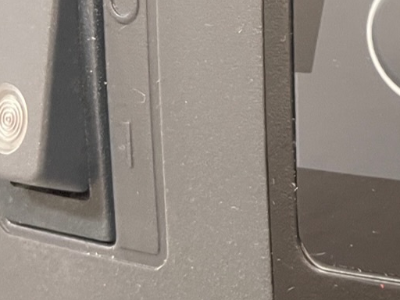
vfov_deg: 14.1
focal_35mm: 104
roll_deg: +4.8
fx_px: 1202
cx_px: 722
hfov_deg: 16.0
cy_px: 34
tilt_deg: -25.8
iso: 400
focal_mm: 5.1
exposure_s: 1/50
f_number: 1.6
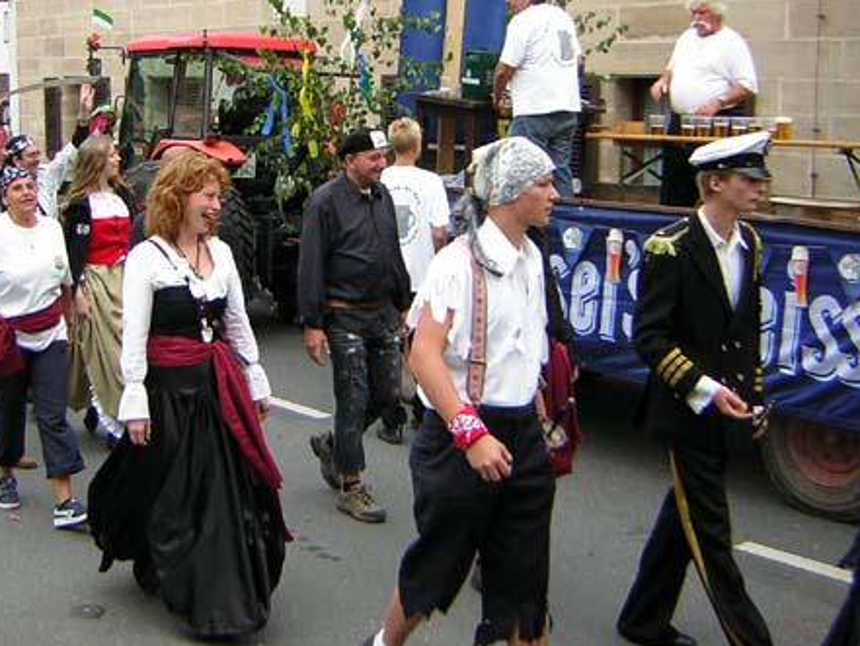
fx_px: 1218
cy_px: 246
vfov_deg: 29.6
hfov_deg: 38.8
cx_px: 371
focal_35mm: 49
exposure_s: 1/186
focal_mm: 4.7
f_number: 2.6
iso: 50
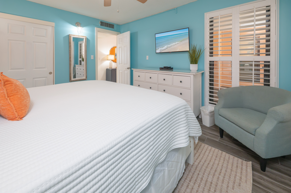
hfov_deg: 104.3
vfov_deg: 81.1
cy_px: 96
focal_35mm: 14
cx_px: 146
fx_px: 113
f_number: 8
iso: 500
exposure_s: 1/30
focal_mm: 14
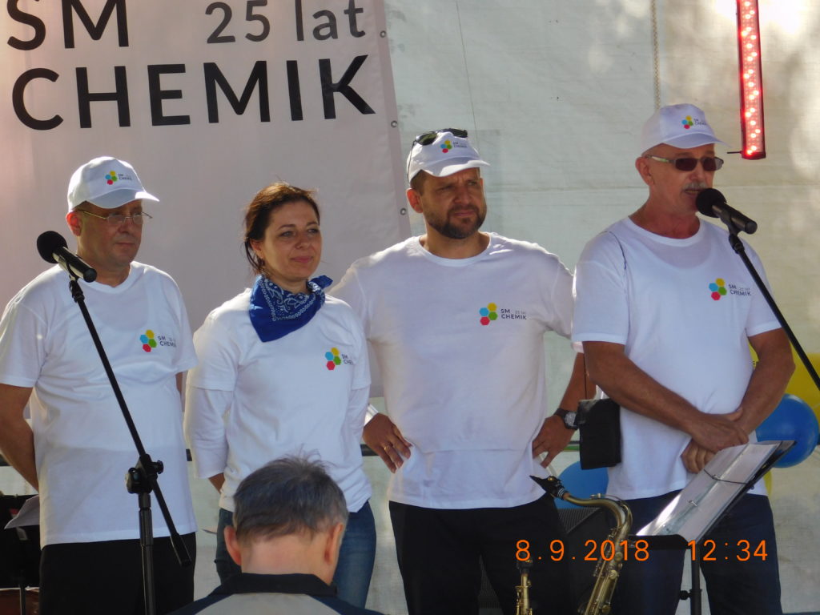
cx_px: 410
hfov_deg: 6.7
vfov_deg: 5.1
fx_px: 6964
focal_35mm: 294
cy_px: 308
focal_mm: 52.2
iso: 200
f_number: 5.7
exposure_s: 1/250
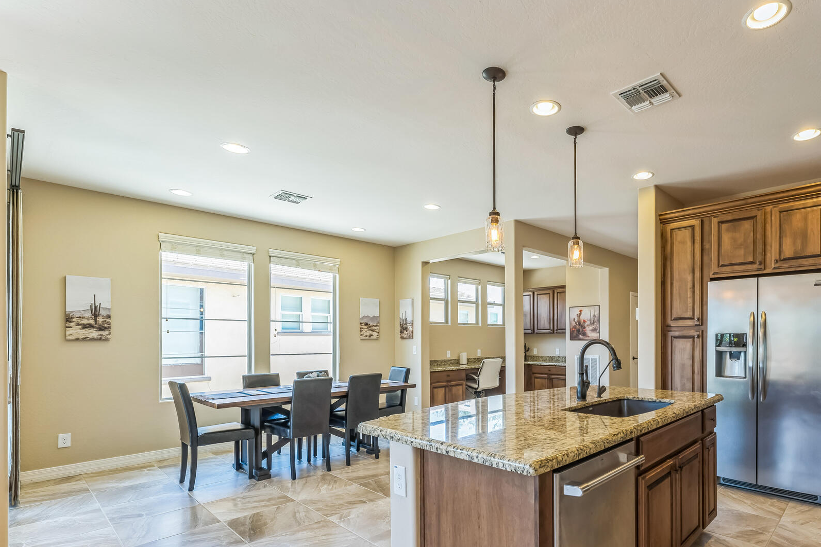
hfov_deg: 87.8
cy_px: 344
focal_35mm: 18
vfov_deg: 66.3
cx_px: 524
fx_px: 410
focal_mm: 14
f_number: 8
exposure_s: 1/6
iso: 100
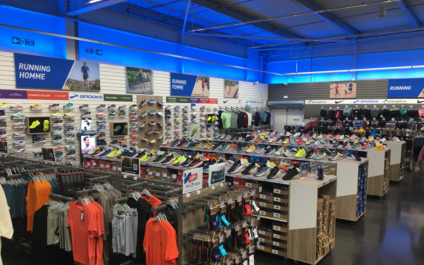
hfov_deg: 61.2
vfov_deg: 40.5
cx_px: 211
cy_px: 155
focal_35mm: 31
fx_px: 358
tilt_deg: -6.9
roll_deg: +0.0
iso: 32
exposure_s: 1/33
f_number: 2.2
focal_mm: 4.15
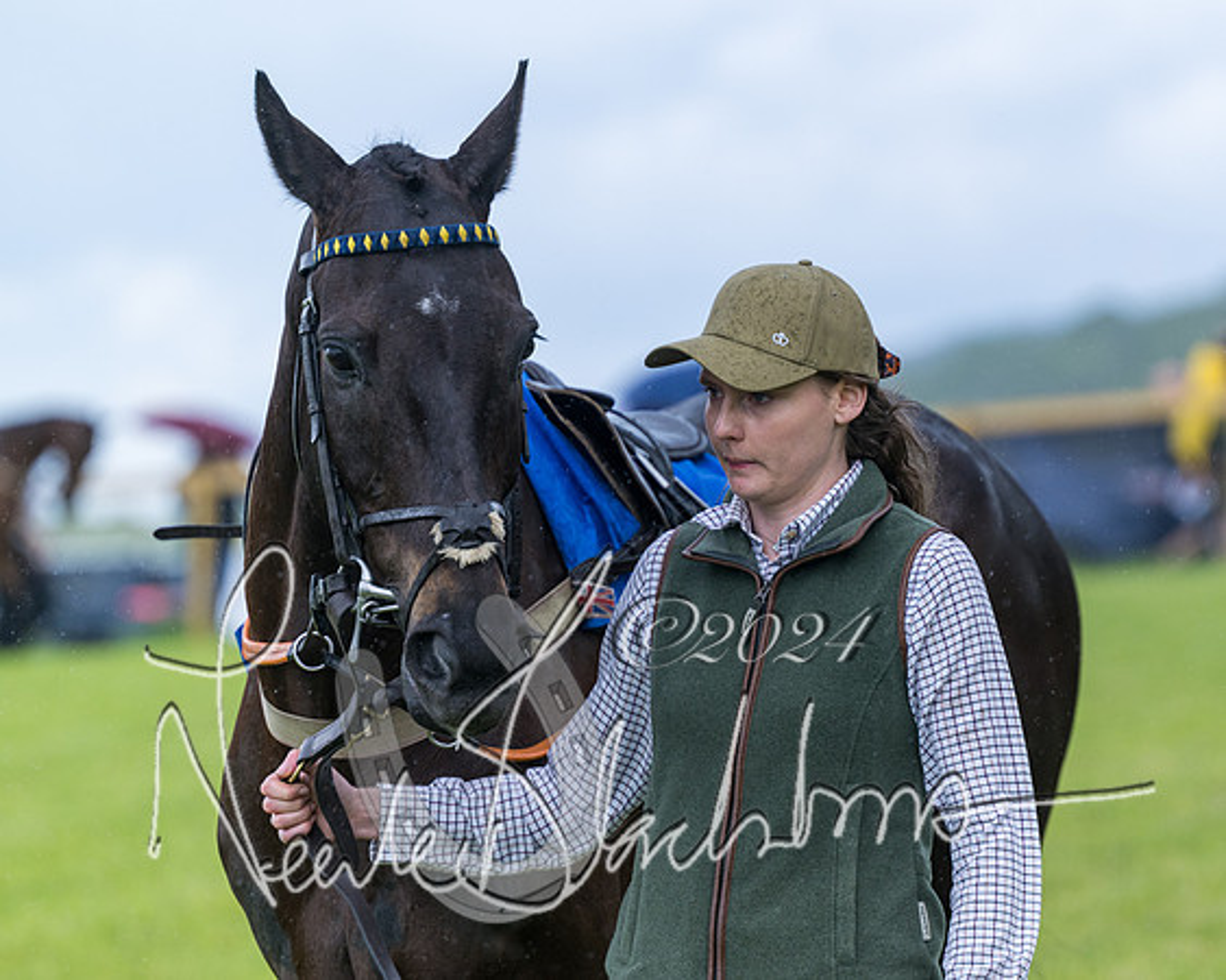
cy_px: 457
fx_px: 8852
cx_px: 839
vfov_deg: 6.3
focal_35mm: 244
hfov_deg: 7.9
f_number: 4
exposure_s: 1/2000
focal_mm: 190
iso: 400
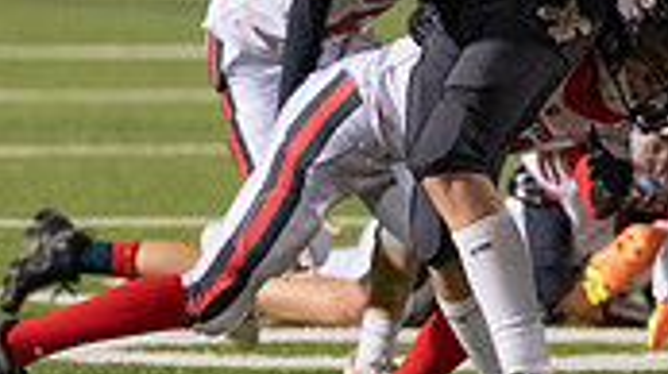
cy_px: 49
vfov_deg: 2.0
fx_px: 10655
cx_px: 384
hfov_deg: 3.6
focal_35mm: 602
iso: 6400
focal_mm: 135
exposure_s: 1/1250
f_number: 2.8
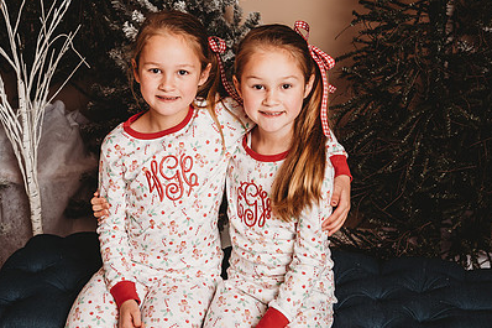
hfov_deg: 28.8
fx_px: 956
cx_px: 216
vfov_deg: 19.4
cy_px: 122
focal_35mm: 70
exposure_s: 1/160
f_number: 4
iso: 100
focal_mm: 48
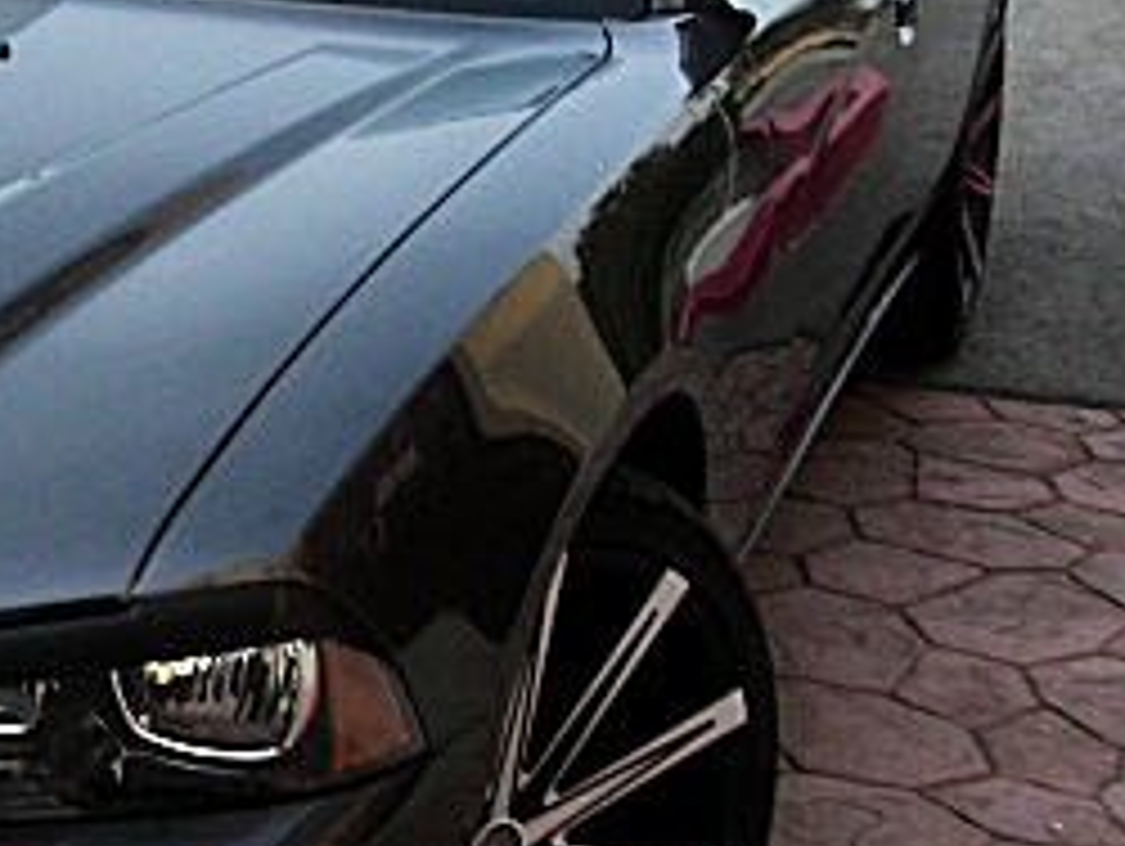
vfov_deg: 16.1
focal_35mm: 92
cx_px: -90
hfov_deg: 20.4
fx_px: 2993
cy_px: 410
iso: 100
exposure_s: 1/125
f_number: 2.8
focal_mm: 6.3
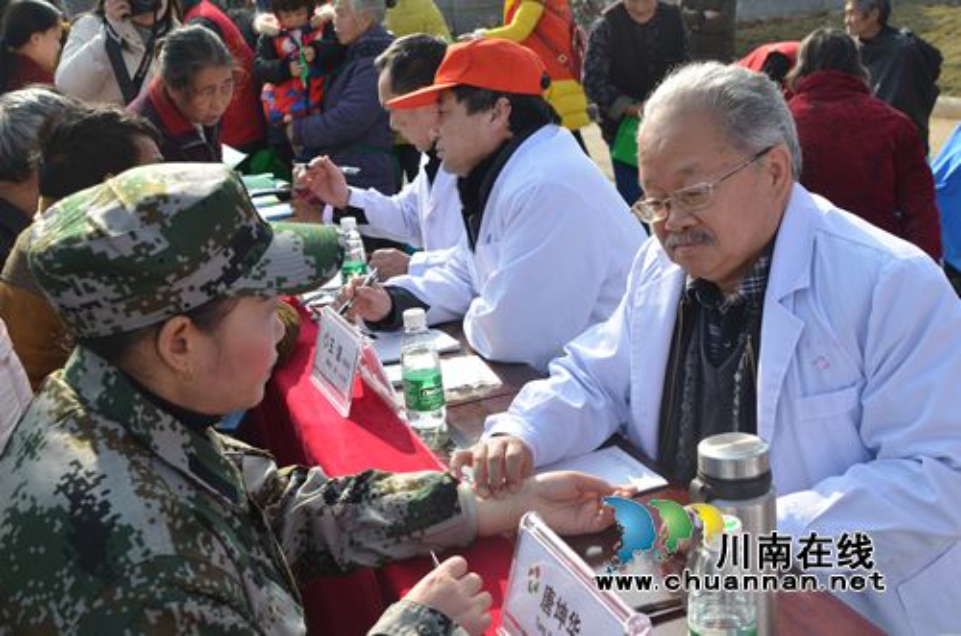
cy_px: 318
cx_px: 480
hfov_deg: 46.5
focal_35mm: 42
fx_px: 1119
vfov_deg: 31.7
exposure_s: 1/180
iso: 100
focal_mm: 28
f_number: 8
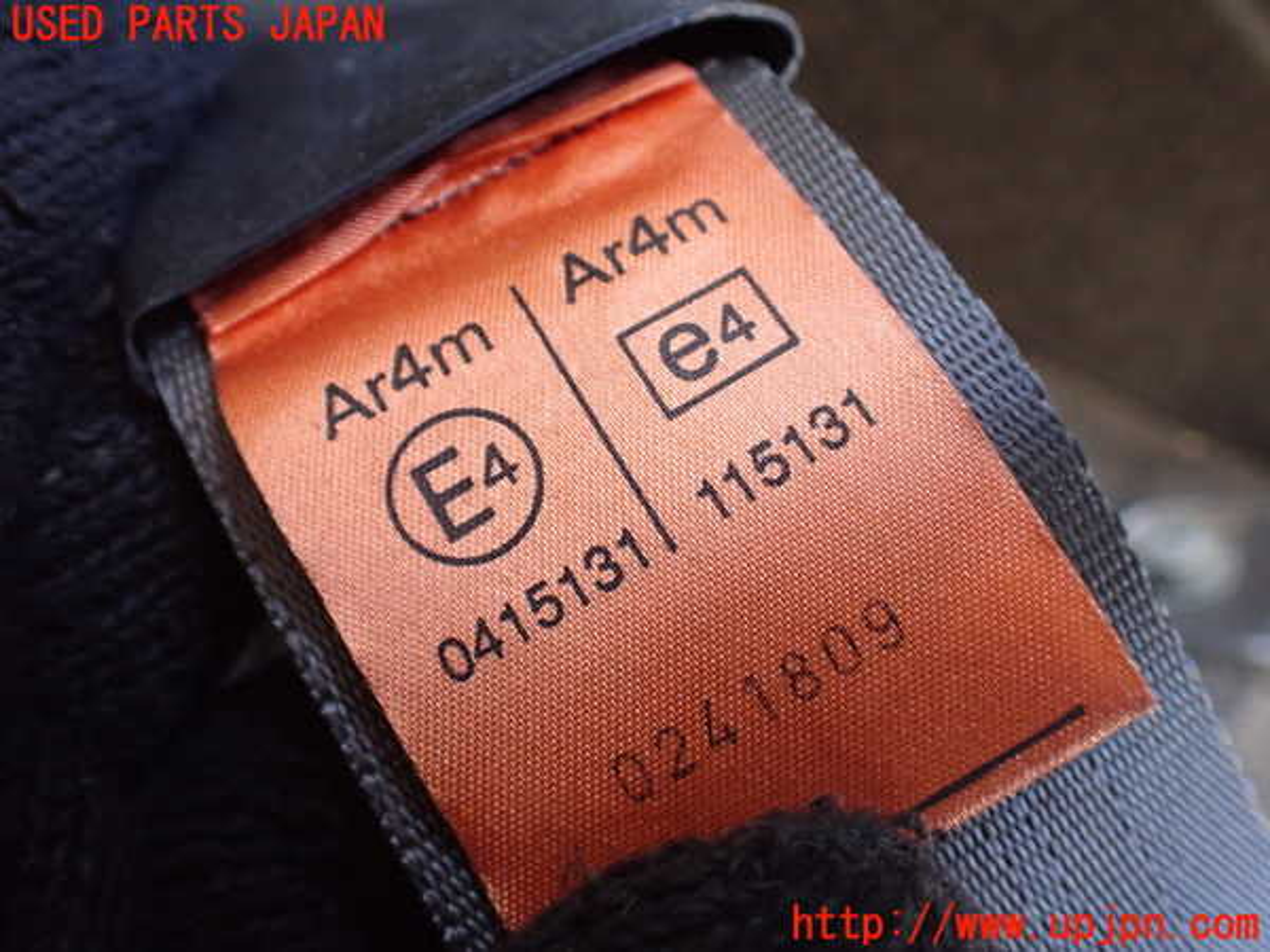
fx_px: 1101
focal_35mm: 30
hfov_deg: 60.0
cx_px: 635
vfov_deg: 46.8
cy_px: 476
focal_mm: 5.4
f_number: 2.3
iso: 800
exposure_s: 1/50
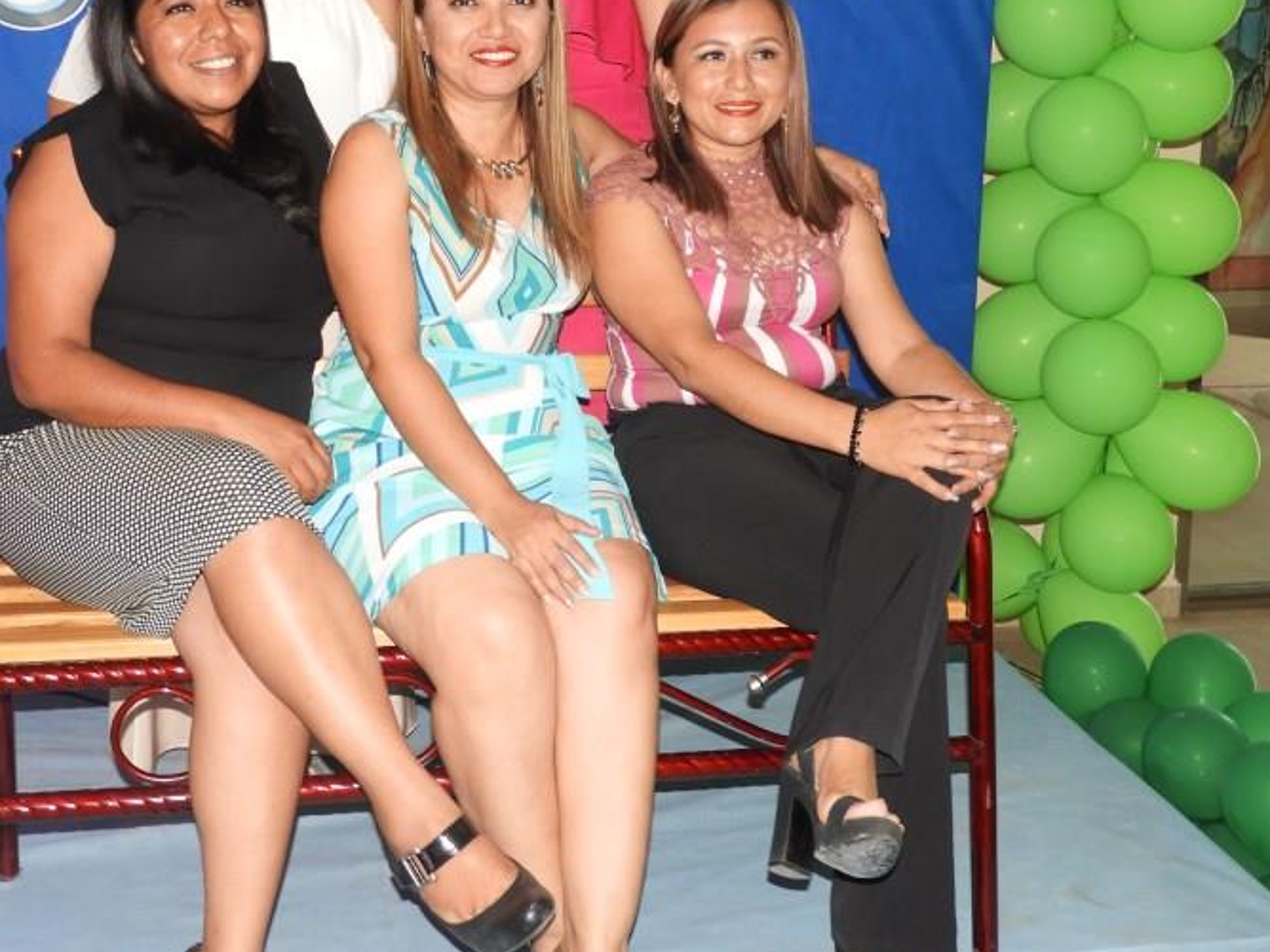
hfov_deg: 41.1
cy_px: 249
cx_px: 546
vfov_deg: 31.0
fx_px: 1688
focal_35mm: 46
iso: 200
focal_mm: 5.4
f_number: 3.5
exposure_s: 1/30
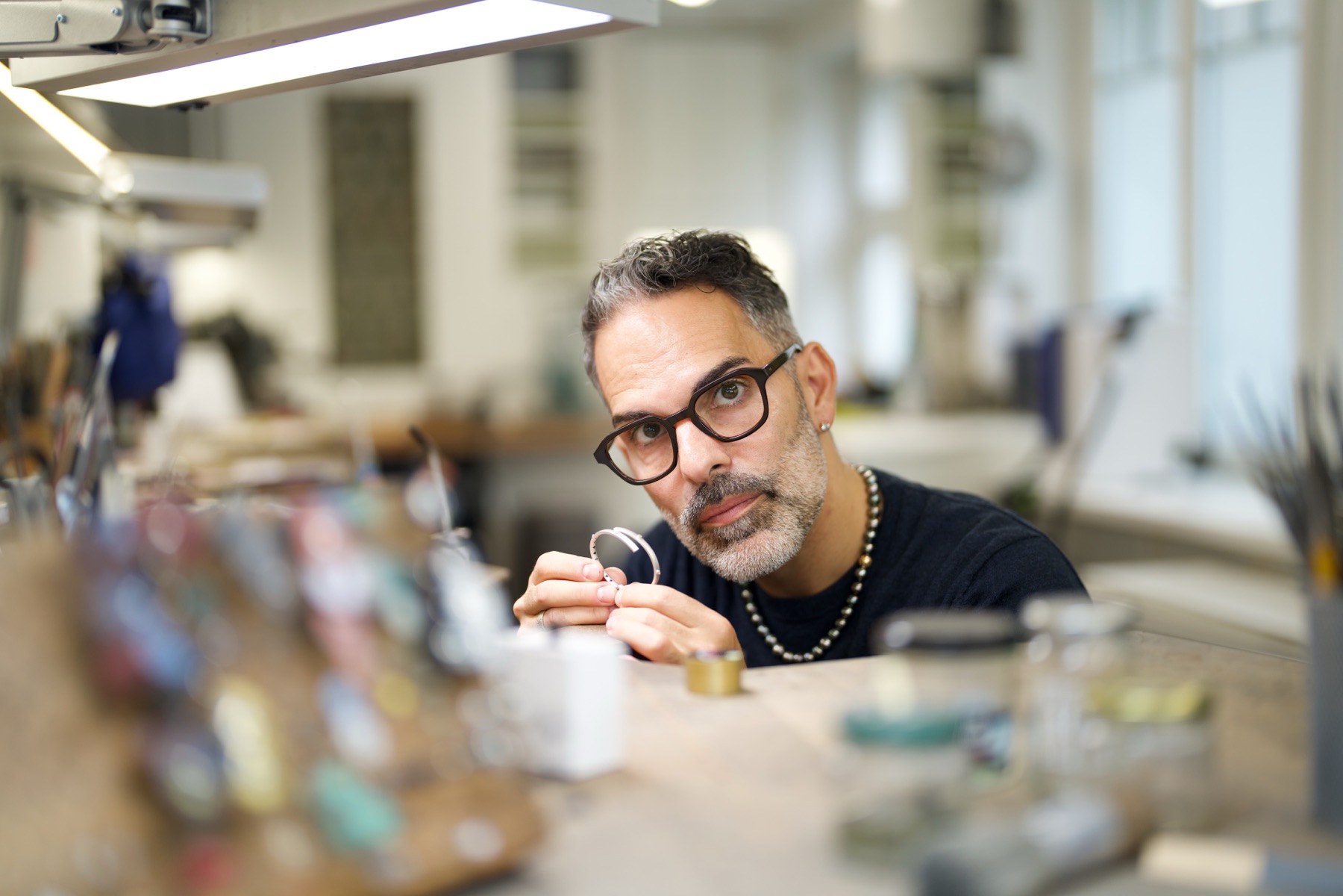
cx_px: 672
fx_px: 1865
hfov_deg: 39.6
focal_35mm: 50
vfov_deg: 27.0
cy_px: 448
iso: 100
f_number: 1.2
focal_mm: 50
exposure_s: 1/320
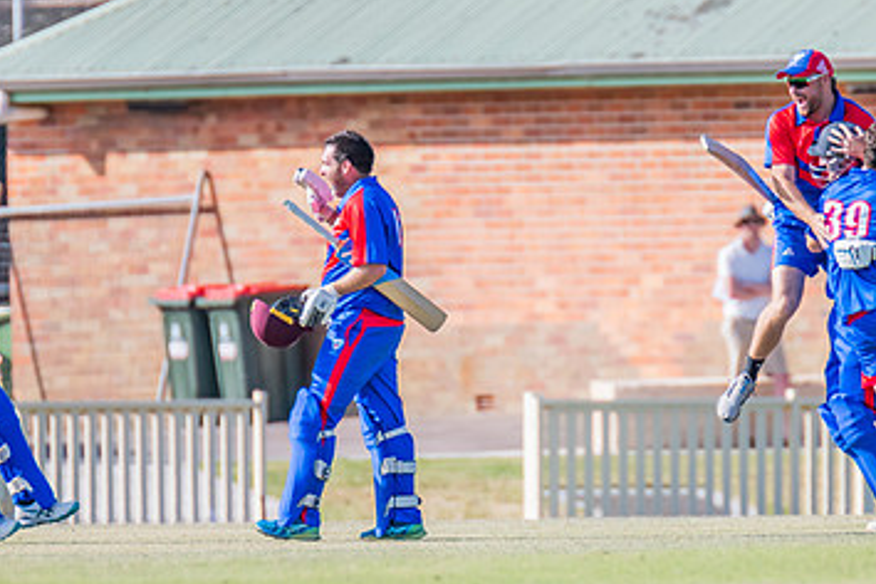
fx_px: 26862
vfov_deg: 1.2
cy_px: 311
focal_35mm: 1104
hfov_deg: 1.9
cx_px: 499
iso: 640
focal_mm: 600
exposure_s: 1/2000
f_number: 6.3
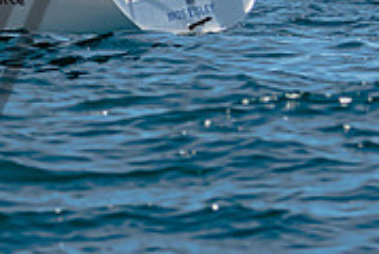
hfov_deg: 2.3
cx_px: -47
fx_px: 9567
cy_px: -33
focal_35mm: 908
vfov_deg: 1.5
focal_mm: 155
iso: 200
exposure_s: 1/1600
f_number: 5
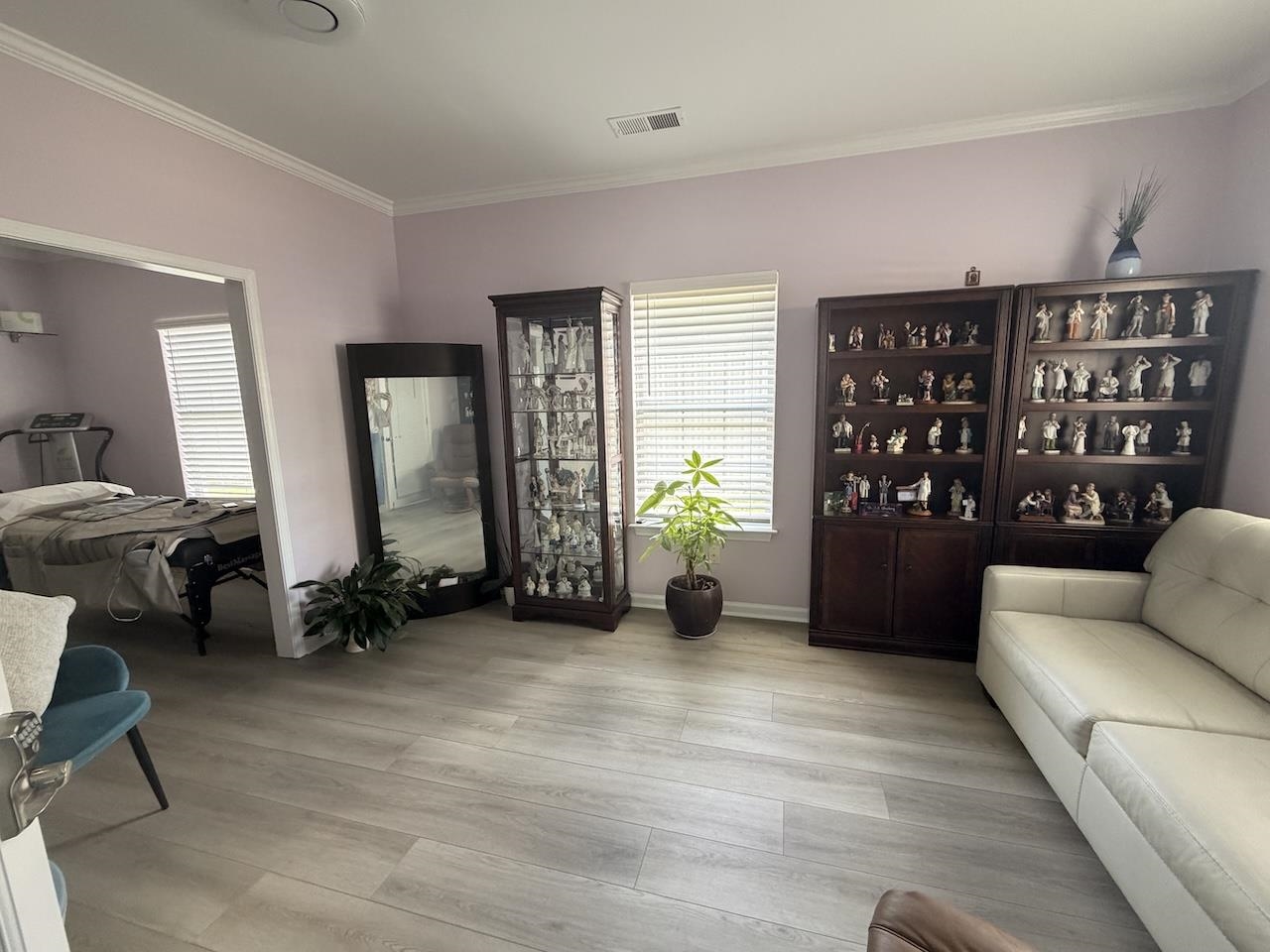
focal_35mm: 14
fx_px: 514
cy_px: 476
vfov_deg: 85.7
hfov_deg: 102.1
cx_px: 635
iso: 320
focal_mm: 2.22
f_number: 2.2
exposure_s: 1/100
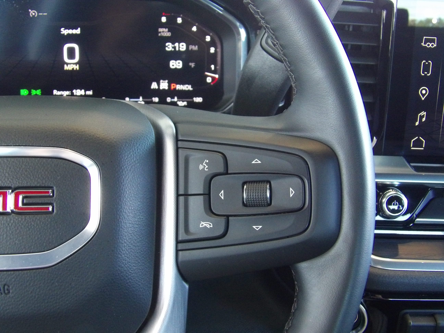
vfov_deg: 31.5
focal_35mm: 46
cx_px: 222
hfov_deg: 41.2
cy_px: 166
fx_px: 590
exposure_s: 1/17
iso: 800
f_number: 3.8
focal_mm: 8.2
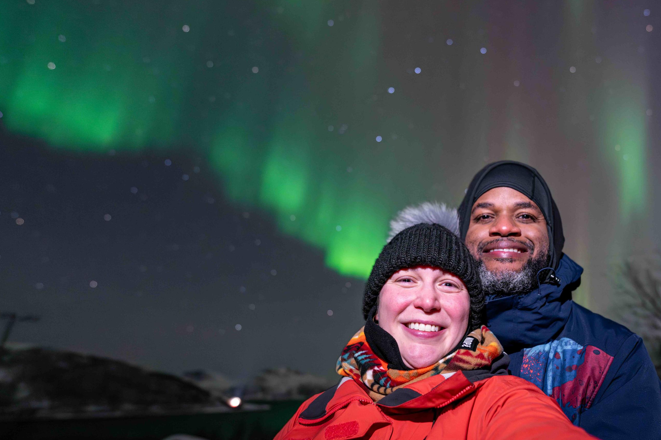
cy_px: 223
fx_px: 386
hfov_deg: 78.4
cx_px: 443
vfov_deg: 59.5
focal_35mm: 21
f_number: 1.8
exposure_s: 3.2
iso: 1600
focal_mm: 14
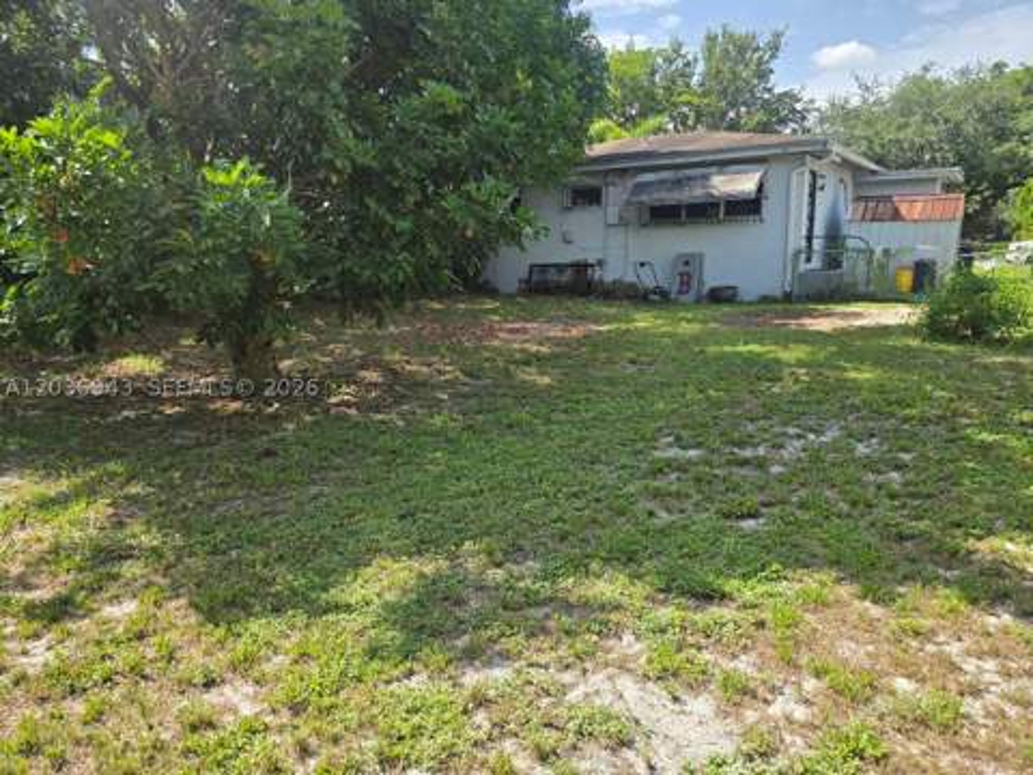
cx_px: 516
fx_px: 686
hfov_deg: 73.9
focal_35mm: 23
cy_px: 388
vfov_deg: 58.9
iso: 12
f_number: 1.7
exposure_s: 1/357
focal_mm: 6.3
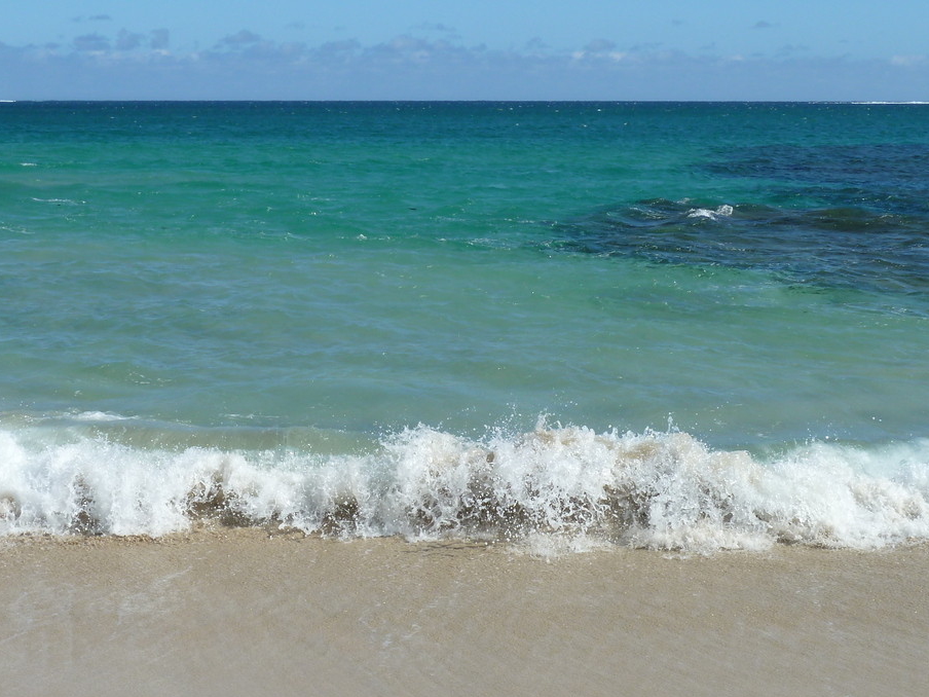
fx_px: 1852
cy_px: 405
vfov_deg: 21.3
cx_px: 380
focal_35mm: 69
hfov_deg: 28.1
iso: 80
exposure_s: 1/500
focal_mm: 8.5
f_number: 5.6
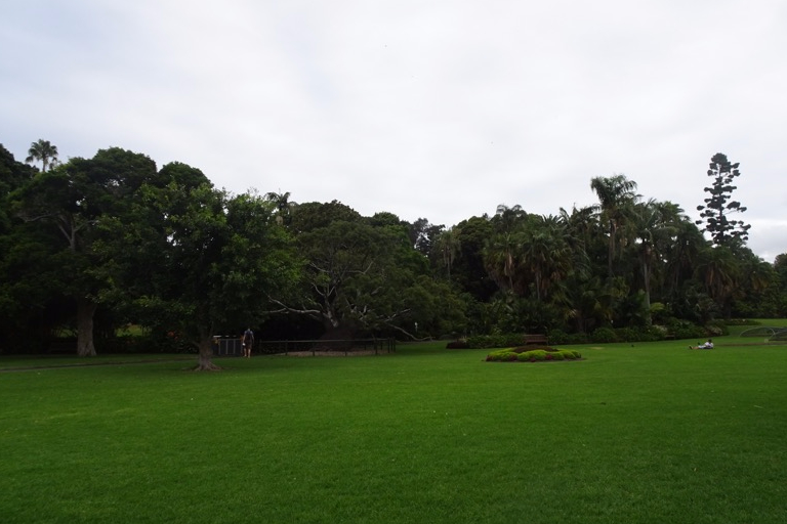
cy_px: 251
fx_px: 568
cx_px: 404
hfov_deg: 69.4
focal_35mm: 26
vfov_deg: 49.5
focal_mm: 4.1
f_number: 3.5
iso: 80
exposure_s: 1/200
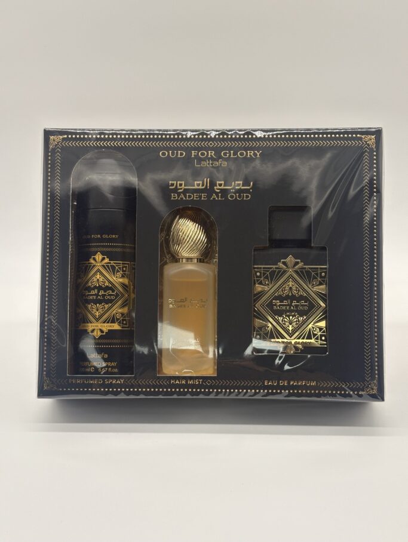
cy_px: 271
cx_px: 204
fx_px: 816
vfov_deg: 36.8
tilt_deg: -23.9
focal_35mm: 52
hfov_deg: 28.1
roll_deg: +1.1
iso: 40
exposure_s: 1/316
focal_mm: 5.96
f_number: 1.6
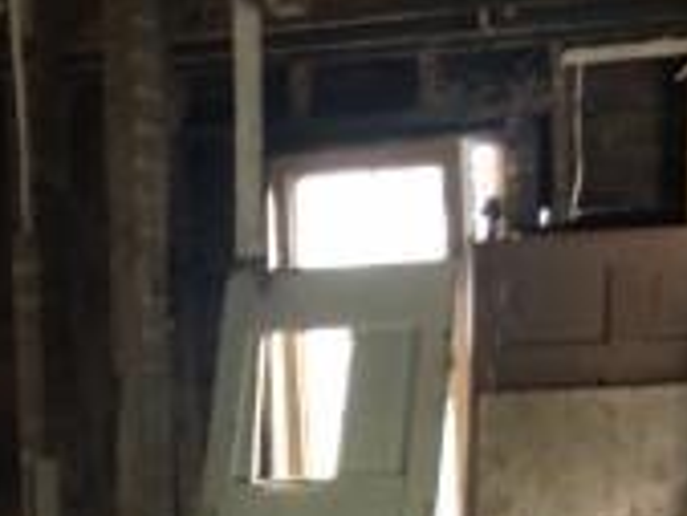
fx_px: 2105
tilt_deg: -11.5
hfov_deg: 18.5
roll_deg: +1.2
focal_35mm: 106
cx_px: 207
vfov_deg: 13.2
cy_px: 768
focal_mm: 3.99
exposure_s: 1/5
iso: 100
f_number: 1.8
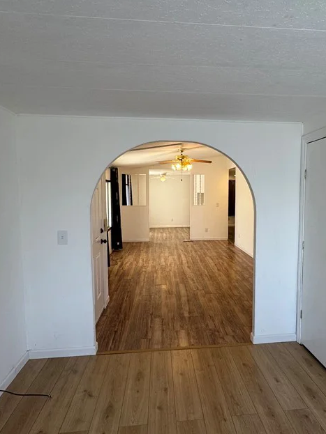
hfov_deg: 58.5
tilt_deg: -5.6
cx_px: 193
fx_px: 289
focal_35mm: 23
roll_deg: +0.0
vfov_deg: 73.9
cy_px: 217
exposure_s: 1/120
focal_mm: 2.22
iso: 80
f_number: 2.2
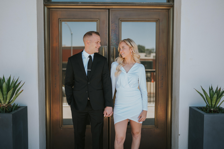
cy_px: 74
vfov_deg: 37.9
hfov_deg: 54.4
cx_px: 112
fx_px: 218
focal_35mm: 35
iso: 50
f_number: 1.4
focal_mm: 35
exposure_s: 1/800
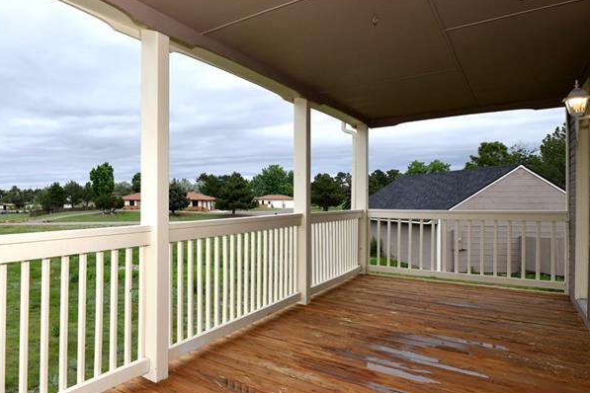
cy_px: 198
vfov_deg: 53.1
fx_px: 393
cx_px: 99
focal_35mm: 24
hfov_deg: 65.4
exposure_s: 1/200
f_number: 11
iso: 500
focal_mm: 14
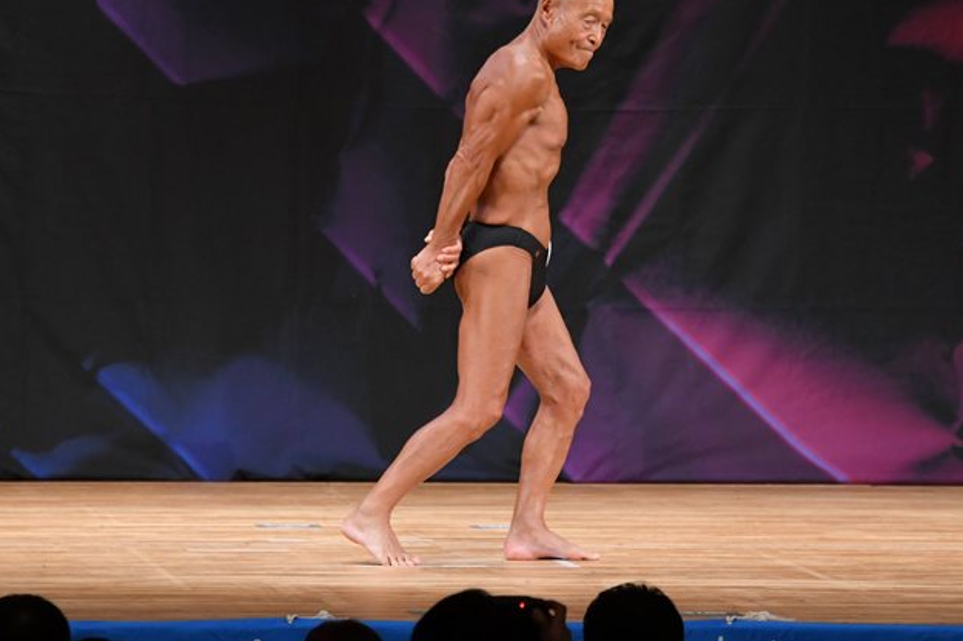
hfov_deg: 6.2
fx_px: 8956
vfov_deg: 4.1
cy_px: 276
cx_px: 491
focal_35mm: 335
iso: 3200
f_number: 5.6
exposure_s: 1/400
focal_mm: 180
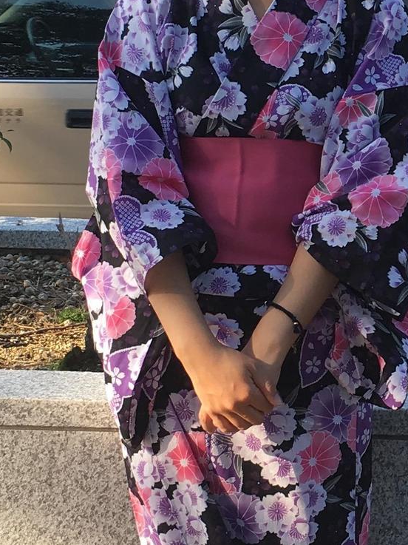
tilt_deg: -9.1
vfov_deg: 18.7
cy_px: 186
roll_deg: -3.0
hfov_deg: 13.7
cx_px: 475
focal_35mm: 105
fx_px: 1652
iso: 25
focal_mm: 4.15
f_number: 2.2
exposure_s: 1/368
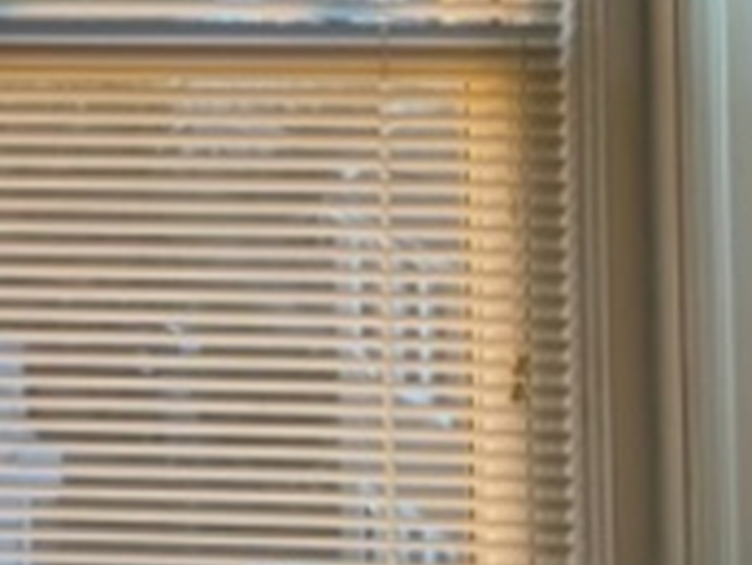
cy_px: -150
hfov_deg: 16.6
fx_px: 2283
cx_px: -443
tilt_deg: +2.0
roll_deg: +0.4
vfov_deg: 13.6
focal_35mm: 105
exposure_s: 1/152
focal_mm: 5.1
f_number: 1.6
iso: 64
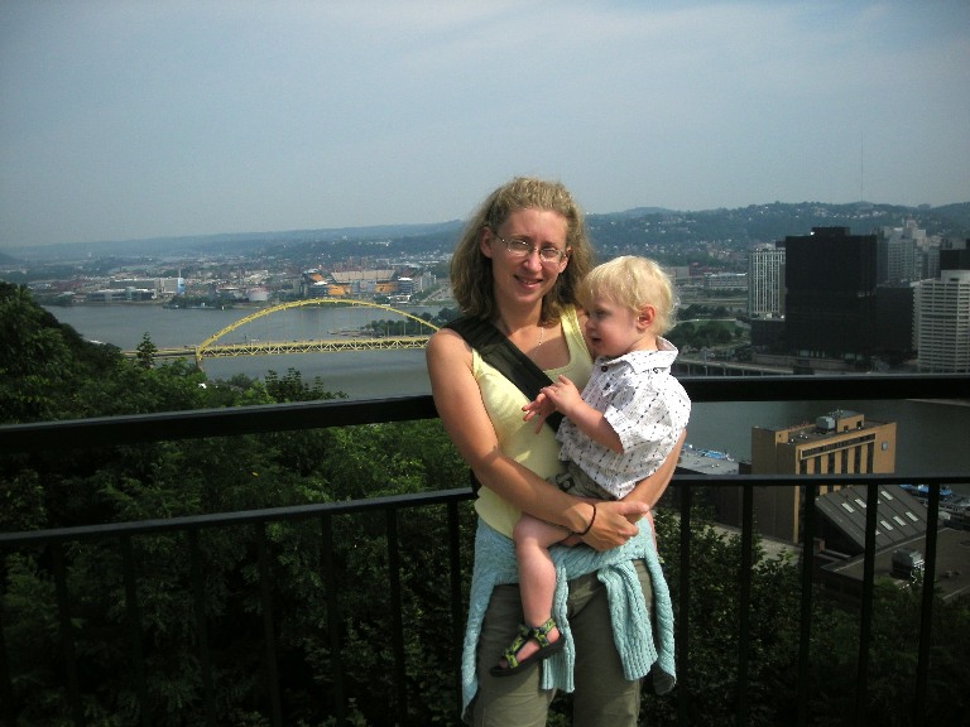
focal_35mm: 35
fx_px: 981
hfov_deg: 52.6
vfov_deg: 40.7
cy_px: 364
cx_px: 485
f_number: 5.7
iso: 50
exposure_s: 1/770
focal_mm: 5.7
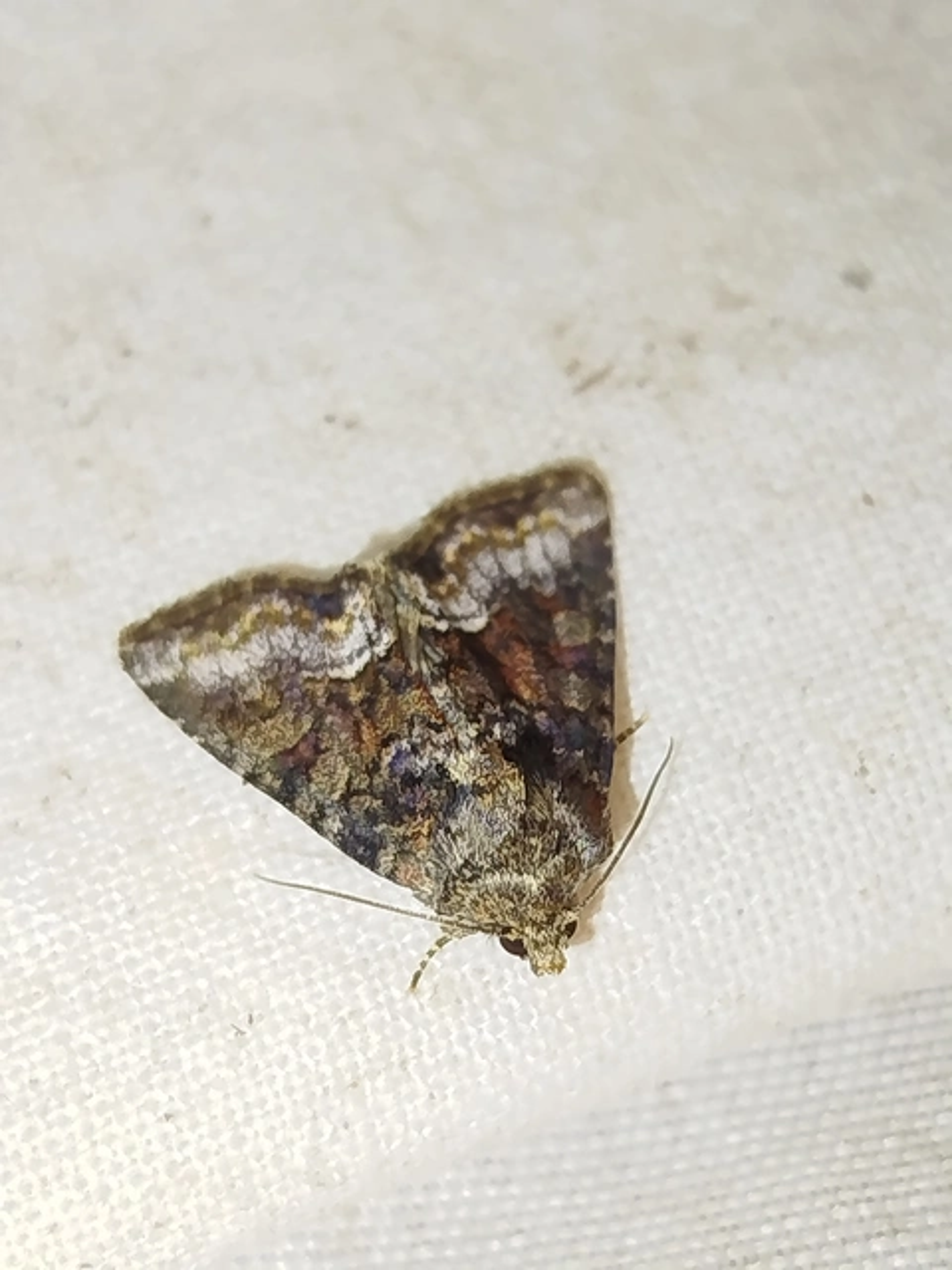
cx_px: 476
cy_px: 635
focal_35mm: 88
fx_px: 3227
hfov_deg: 16.8
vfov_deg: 22.3
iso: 100
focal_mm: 5.31
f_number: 1.7
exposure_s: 1/50
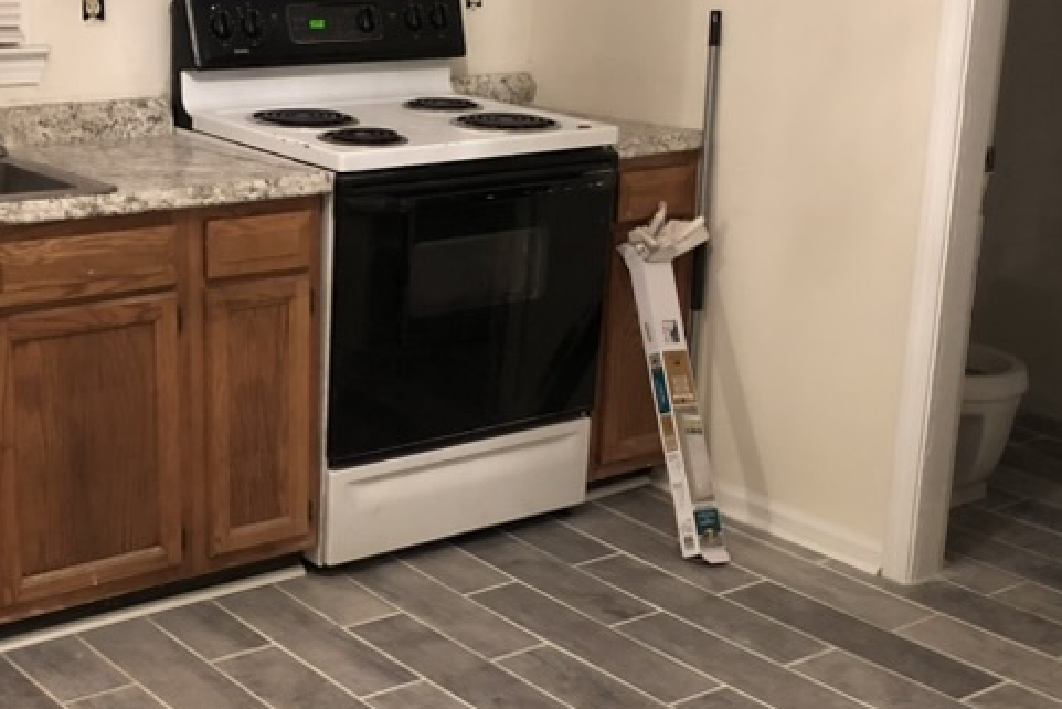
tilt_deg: -18.0
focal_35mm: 62
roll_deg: -0.7
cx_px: 380
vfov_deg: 21.9
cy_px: 446
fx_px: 1829
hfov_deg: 32.2
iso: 100
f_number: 1.8
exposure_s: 1/11
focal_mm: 3.99
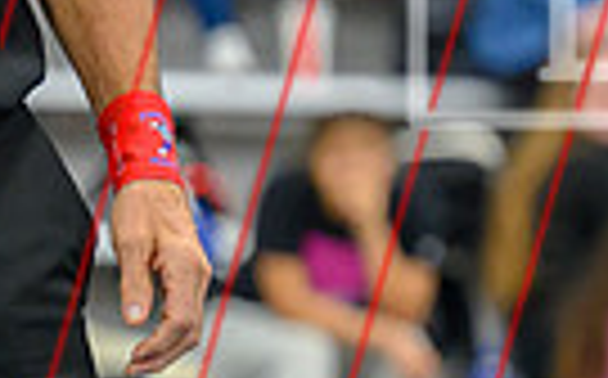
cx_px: 1372
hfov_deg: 3.4
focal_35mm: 618
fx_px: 10227
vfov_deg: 2.1
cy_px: -92
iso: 2500
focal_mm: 110
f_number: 2.8
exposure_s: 1/800
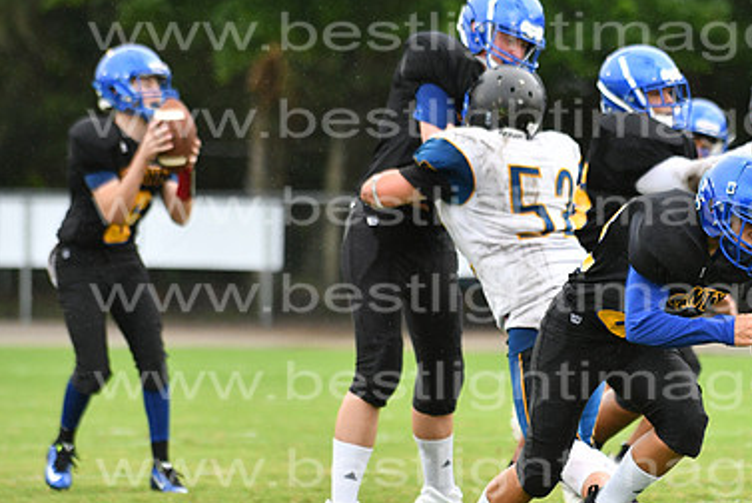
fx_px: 6752
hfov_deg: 6.4
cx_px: 547
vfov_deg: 4.3
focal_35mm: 323
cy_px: 254
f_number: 3.5
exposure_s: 1/2000
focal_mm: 140
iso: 800
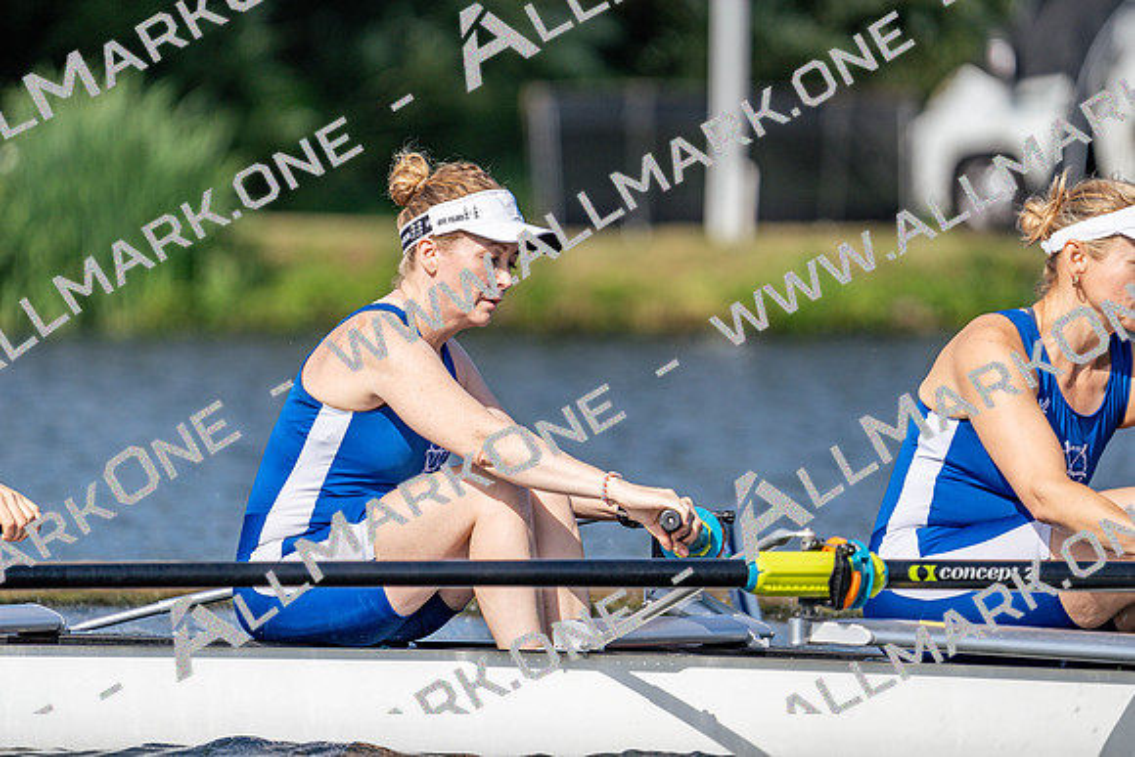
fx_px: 14253
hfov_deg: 4.6
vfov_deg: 3.0
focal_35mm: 452
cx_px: 568
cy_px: 378
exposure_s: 1/1600
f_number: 6.3
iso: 160
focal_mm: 452
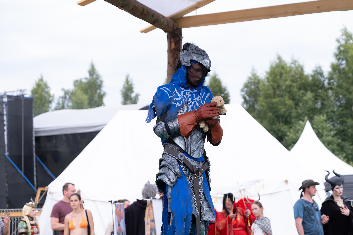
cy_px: 104
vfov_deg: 14.7
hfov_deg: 21.9
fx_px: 912
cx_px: 187
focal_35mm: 93
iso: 250
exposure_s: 1/1000
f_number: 3.6
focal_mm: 55
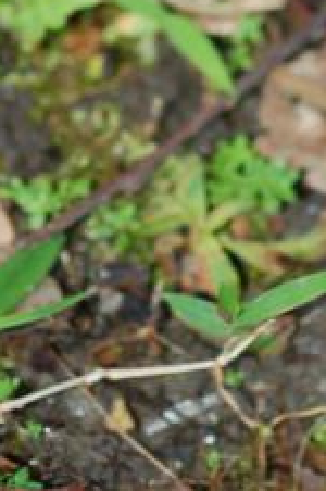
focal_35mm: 239
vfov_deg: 8.5
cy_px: -106
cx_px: 413
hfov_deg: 5.7
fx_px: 3256
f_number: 5.6
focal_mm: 60
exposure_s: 1/60
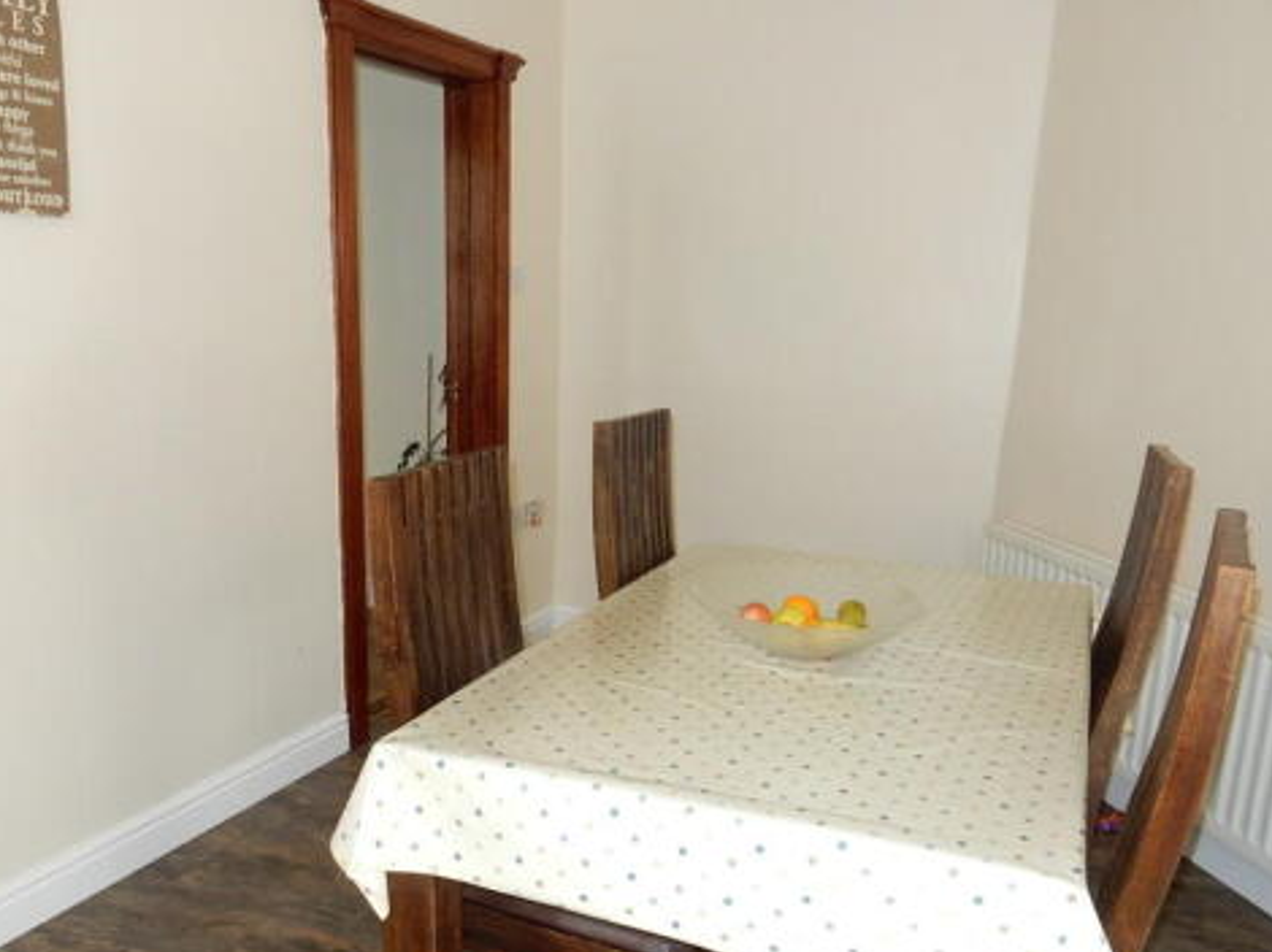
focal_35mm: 31
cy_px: 567
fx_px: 1139
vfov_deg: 45.2
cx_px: 602
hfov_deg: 58.3
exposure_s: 1/30
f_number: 3.7
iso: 220
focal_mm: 4.5
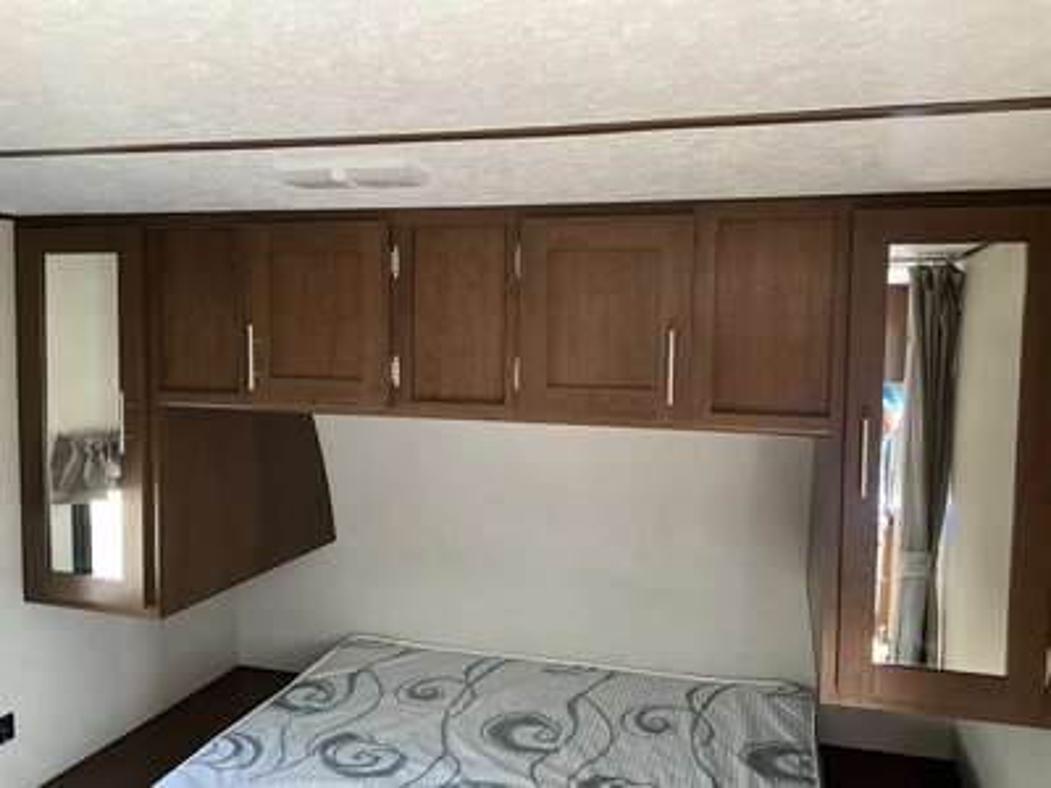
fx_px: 880
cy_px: 394
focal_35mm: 29
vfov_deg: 48.2
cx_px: 526
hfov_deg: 61.7
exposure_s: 1/61
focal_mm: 3
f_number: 1.8
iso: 64
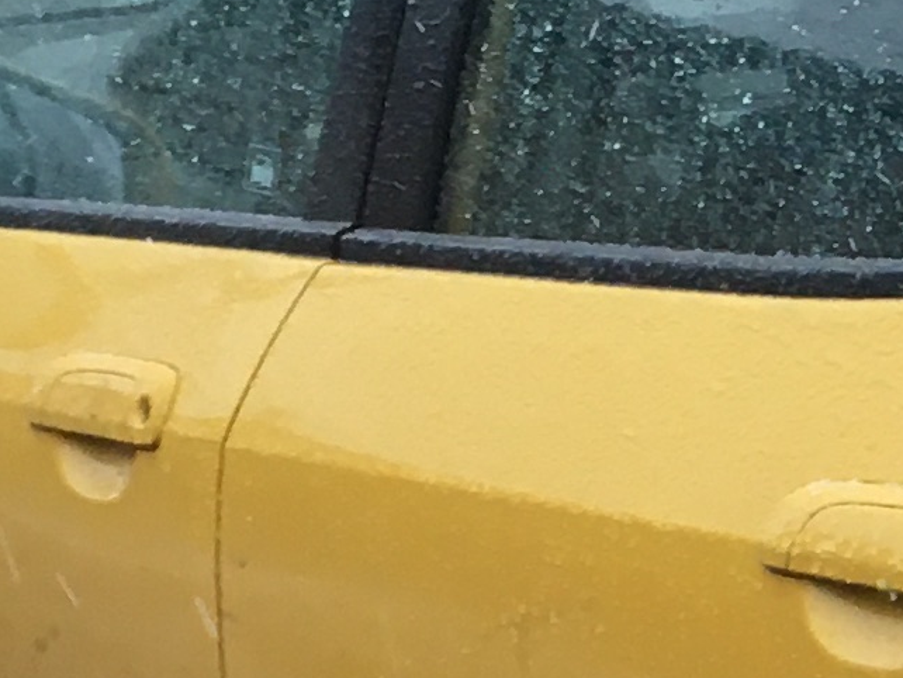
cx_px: 1640
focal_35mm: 182
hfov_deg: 10.2
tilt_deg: -13.3
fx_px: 4749
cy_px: 989
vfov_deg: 8.0
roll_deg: +0.5
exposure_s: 1/33
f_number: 2.2
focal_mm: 4.15
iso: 40
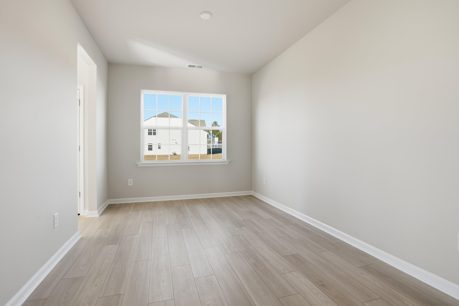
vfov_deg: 70.4
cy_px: 148
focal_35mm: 17
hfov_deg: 93.3
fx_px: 217
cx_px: 229
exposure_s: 1/250
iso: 160
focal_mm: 16
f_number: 11
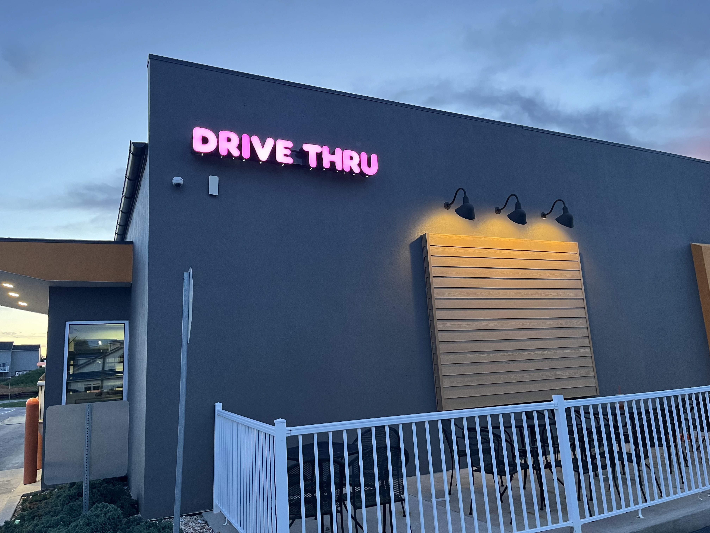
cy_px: 266
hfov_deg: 67.3
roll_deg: +3.3
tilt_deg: +10.2
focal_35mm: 26
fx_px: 533
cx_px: 355
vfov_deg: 53.1
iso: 320
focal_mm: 5.1
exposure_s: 1/60
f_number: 1.6
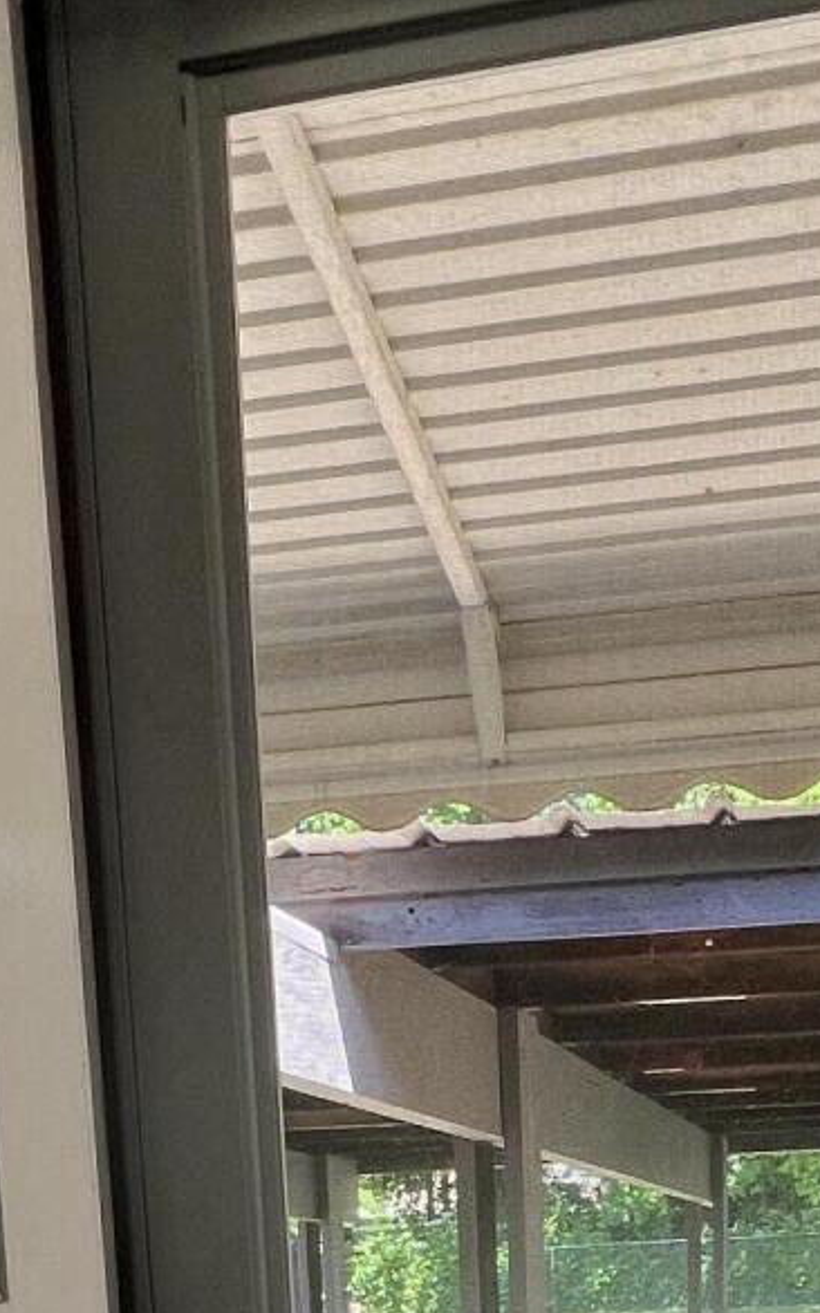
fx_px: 1681
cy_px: 1555
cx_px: 522
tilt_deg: -10.5
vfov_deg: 34.6
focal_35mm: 47
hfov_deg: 27.3
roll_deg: +1.9
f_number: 1.8
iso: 32
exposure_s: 1/99
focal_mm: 1.57
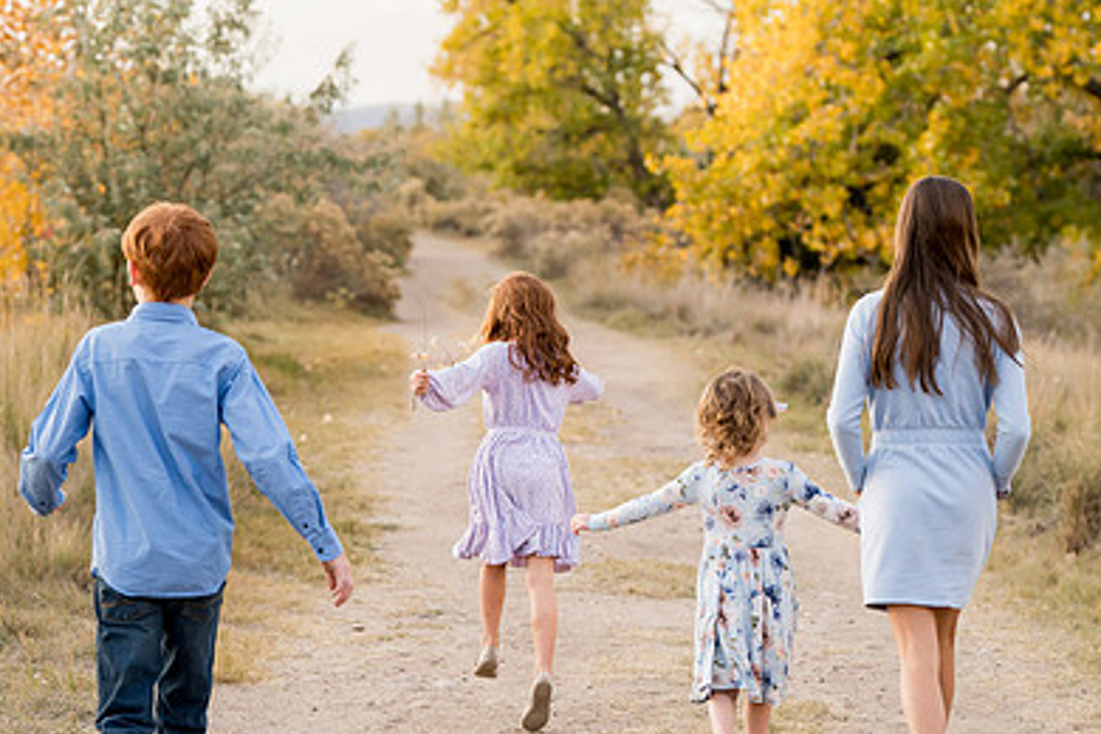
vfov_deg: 11.0
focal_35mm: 125
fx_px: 3823
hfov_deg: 16.4
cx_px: 525
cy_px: 337
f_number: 3.5
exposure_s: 1/250
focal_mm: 84
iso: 640
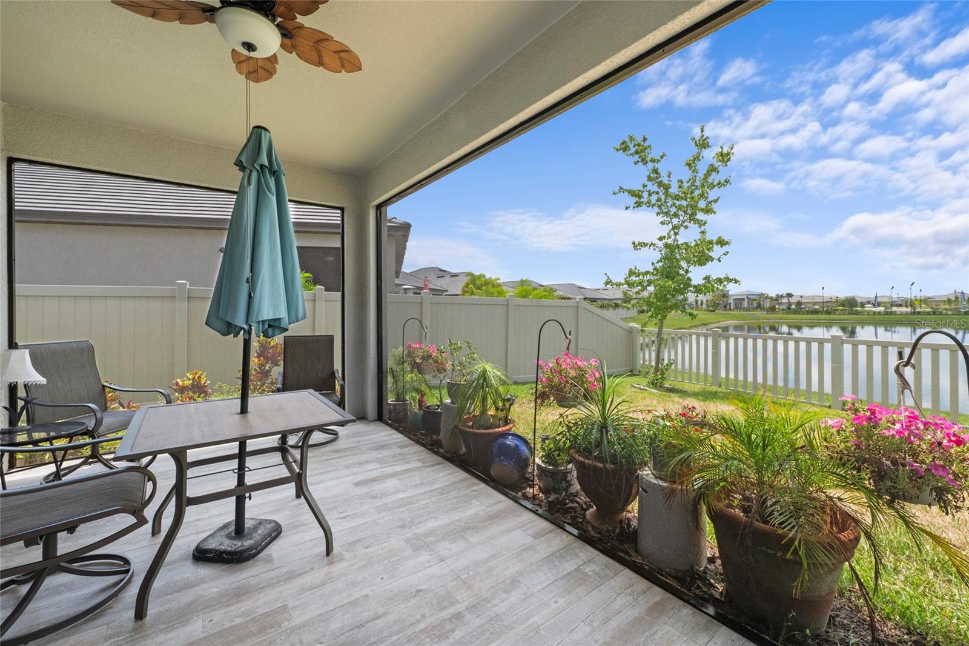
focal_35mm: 14
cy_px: 323
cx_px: 484
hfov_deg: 104.3
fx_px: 377
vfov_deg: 81.2
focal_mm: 14
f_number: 11
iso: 800
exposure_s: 1/40
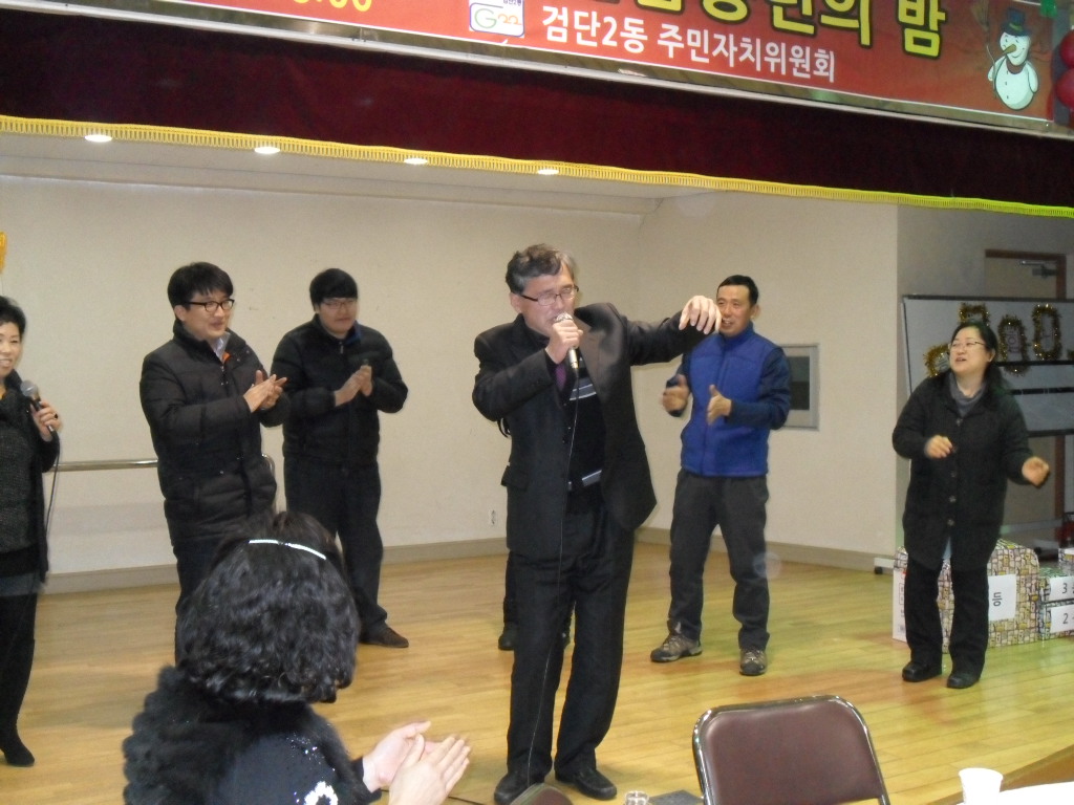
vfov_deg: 34.3
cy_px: 402
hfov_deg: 44.8
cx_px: 537
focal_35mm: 42
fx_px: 1303
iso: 640
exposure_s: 1/60
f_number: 4
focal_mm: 7.7
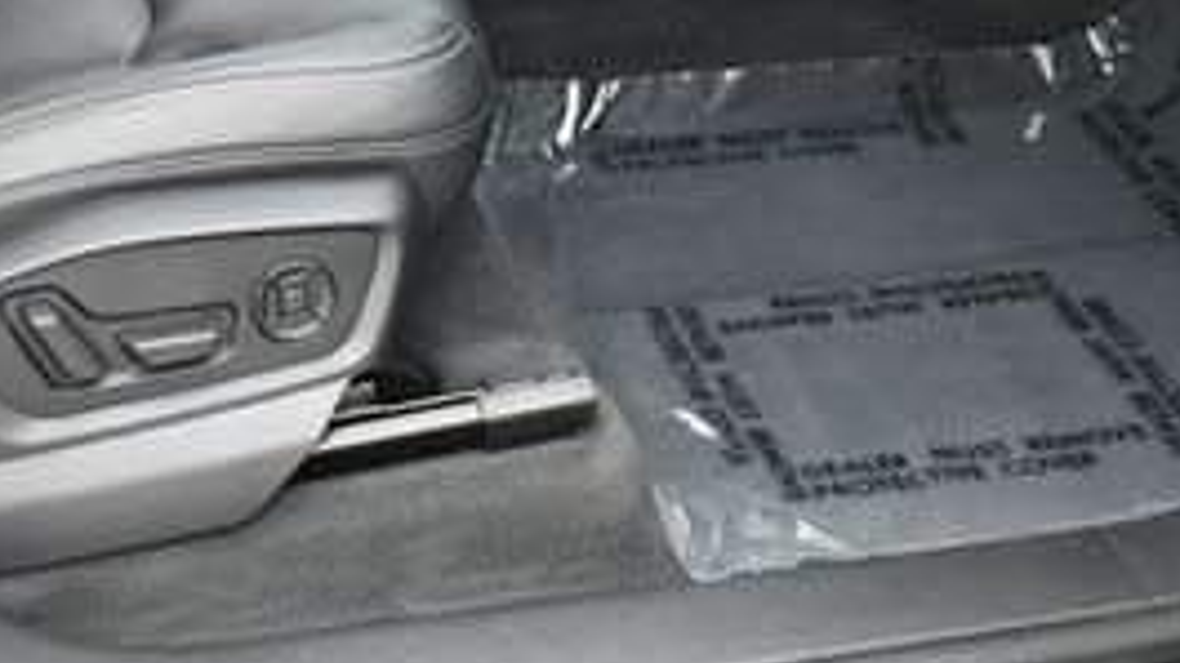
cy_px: -236
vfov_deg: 12.8
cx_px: 263
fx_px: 2847
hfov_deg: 23.1
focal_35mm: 91
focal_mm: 18
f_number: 4.5
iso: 400
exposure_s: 1/250
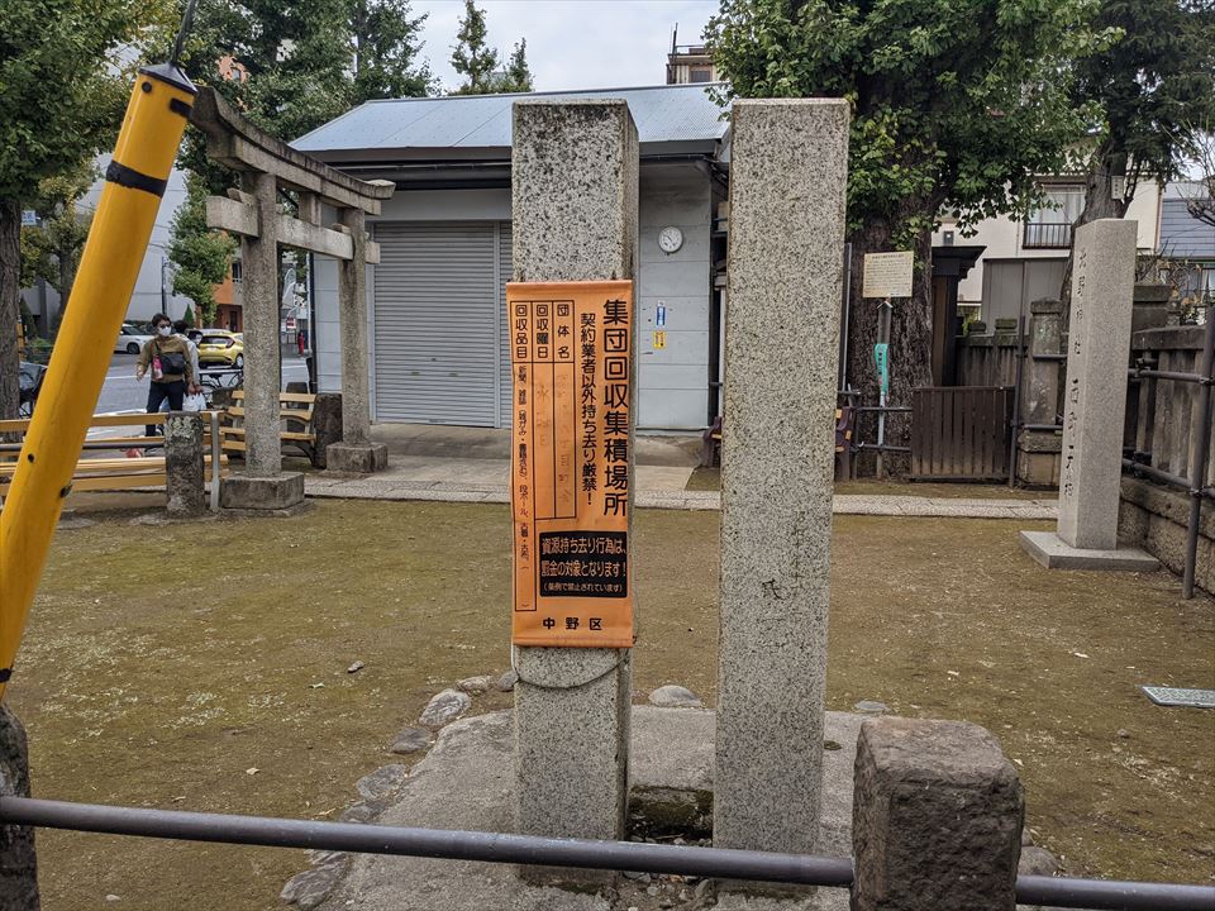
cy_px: 456
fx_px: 948
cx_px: 608
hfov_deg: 65.3
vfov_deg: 51.4
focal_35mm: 27
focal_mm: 4.38
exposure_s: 1/1381
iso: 42
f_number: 1.73
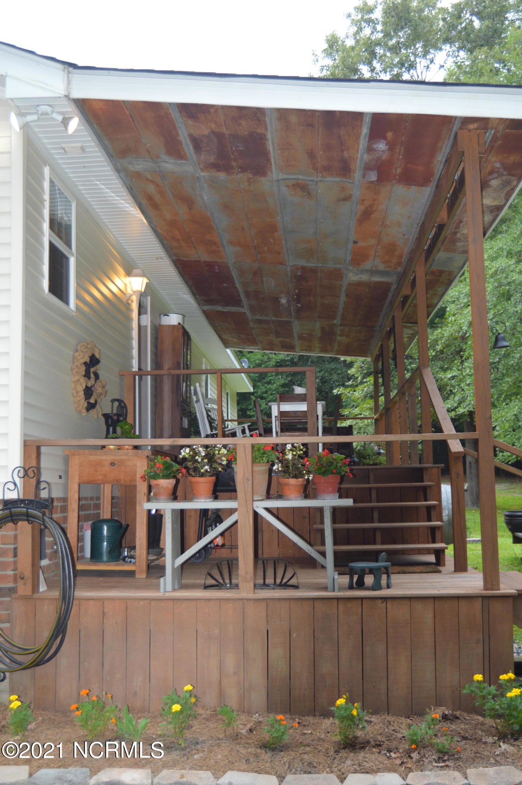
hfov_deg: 31.8
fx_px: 915
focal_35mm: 42
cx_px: 261
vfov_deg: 46.4
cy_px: 392
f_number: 4
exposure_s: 1/60
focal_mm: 28
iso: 500
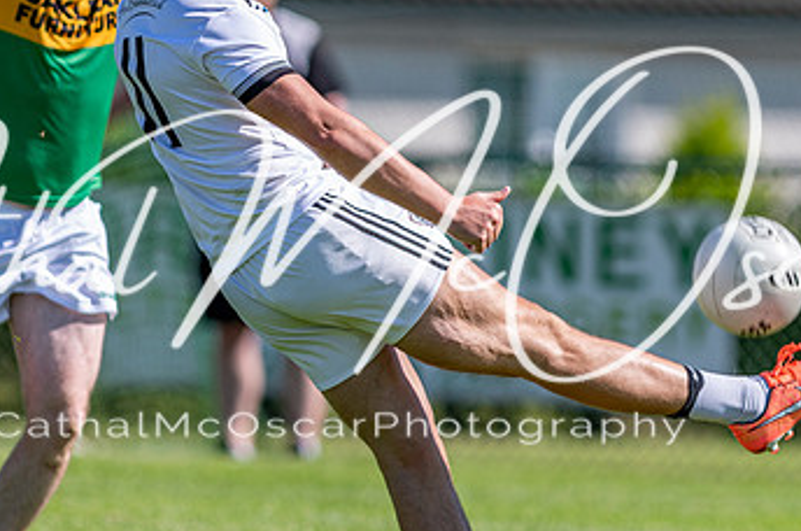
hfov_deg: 2.4
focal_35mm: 859
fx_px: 19077
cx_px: 341
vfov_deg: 1.6
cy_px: 138
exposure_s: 1/2000
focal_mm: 300
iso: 110
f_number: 2.8
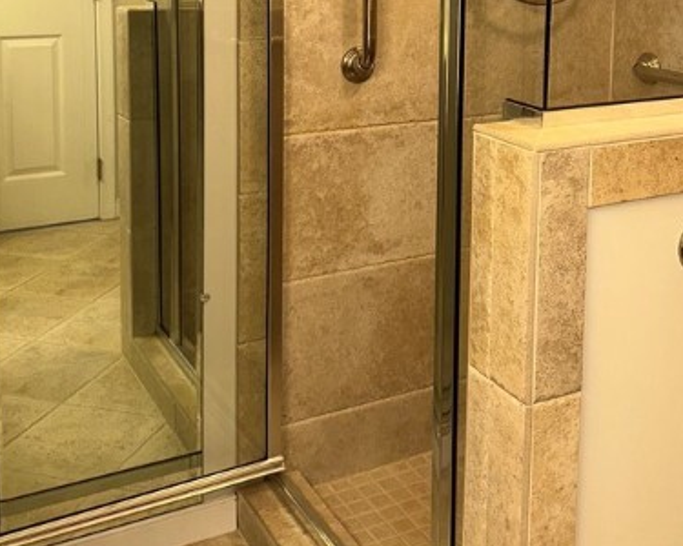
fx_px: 970
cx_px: 426
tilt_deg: -7.7
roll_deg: -0.4
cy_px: 55
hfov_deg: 38.5
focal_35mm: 48
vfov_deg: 30.1
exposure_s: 1/39
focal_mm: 6.86
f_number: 1.78
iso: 64
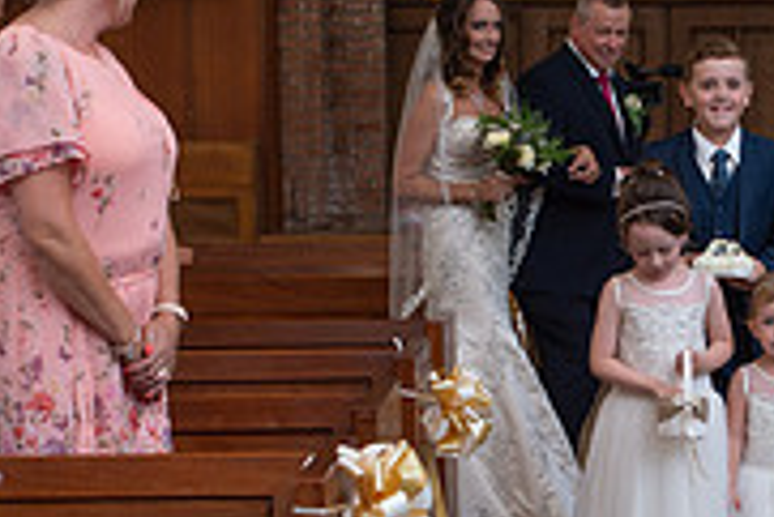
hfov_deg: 18.0
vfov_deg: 12.2
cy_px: 466
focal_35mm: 112
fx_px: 2410
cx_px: 680
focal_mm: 35
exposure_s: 1/125
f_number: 3.2
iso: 500
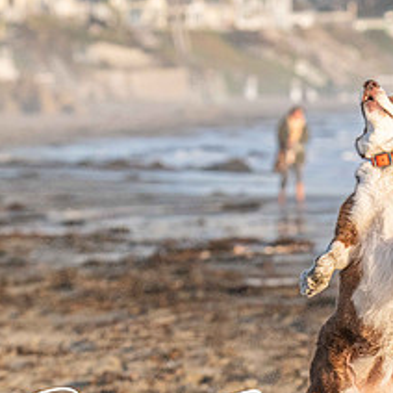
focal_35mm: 506
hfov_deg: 3.5
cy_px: 254
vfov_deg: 3.5
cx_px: 450
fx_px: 6499
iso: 800
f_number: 8
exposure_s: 1/1250
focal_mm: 210
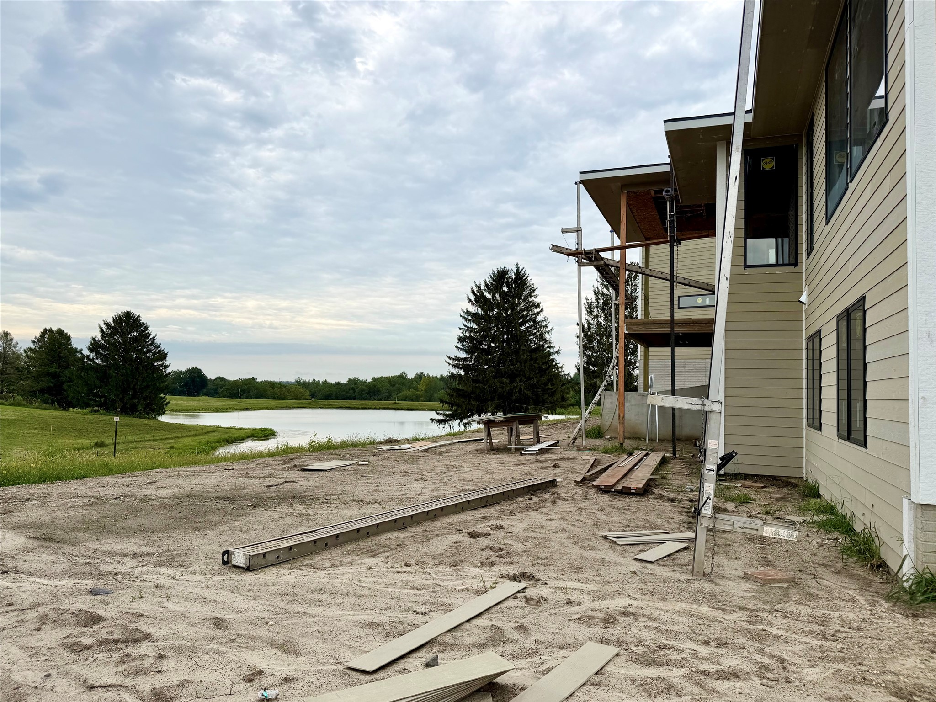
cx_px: 468
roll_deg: -1.2
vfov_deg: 56.8
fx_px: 649
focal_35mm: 24
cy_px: 351
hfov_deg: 71.6
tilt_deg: +3.1
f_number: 1.78
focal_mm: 6.76
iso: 80
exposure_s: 1/4405
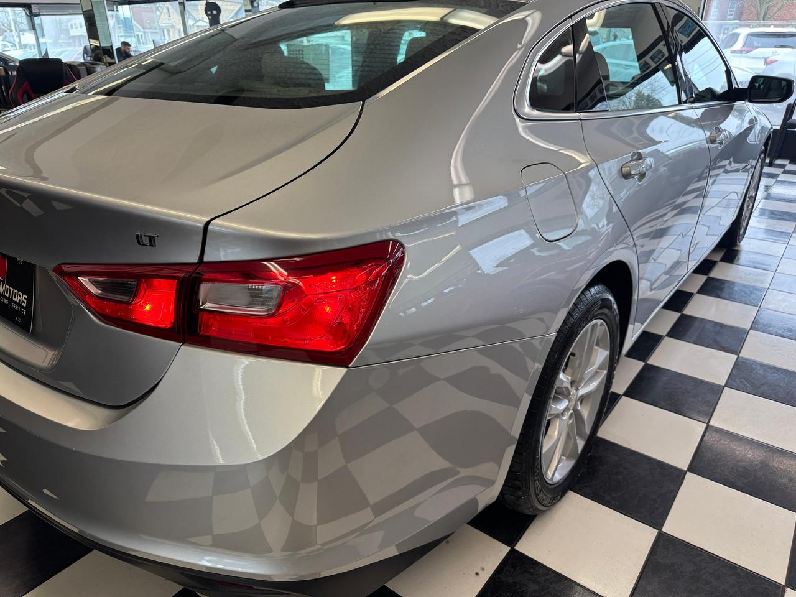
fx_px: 552
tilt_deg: -24.3
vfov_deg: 56.8
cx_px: 398
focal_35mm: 24
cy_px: 298
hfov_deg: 71.6
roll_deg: +0.1
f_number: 1.78
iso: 100
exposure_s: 1/120
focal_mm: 6.76
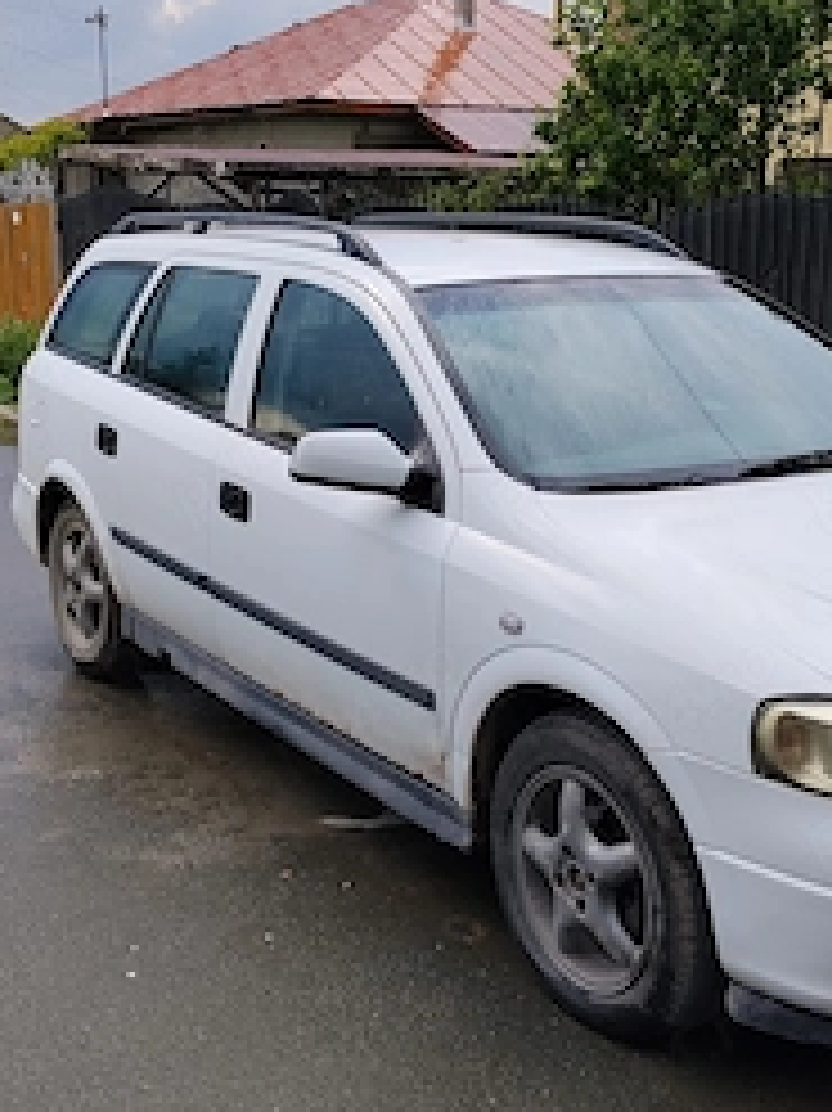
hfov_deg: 30.8
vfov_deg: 40.4
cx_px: 472
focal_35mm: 47
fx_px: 1508
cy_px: 482
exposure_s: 1/974
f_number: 1.8
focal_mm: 4.22
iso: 50
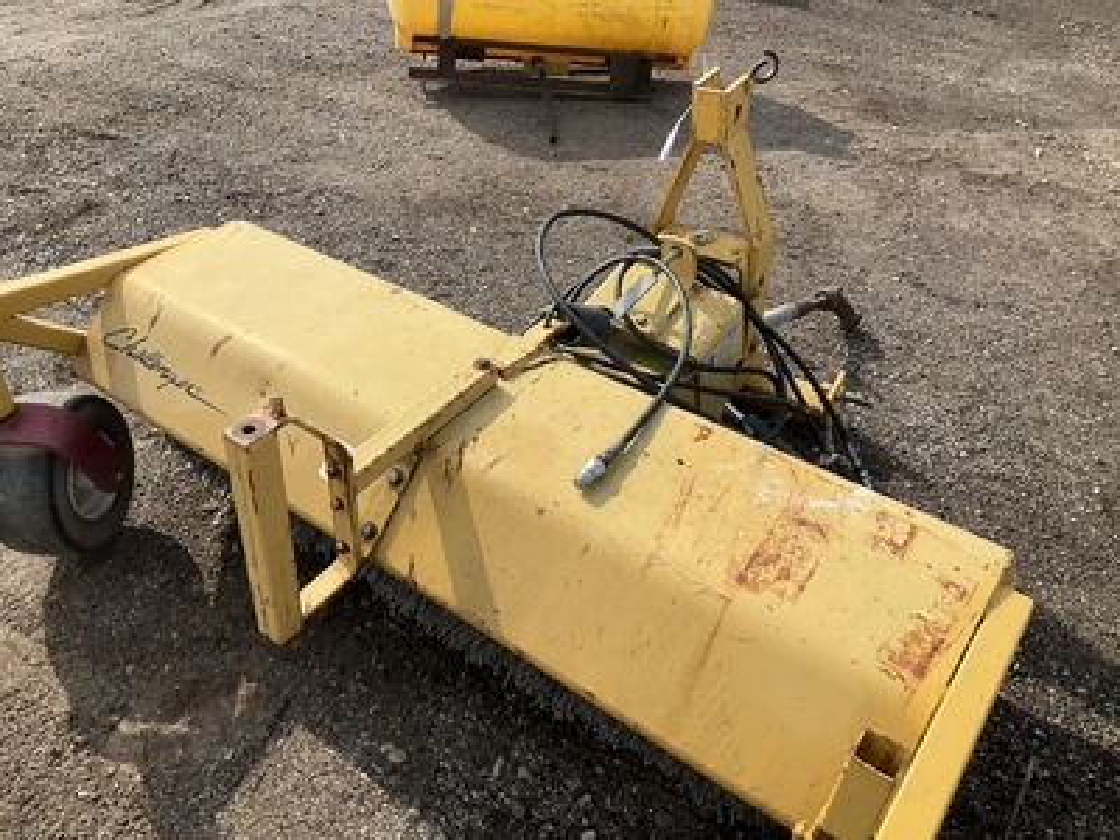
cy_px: 420
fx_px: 938
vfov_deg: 48.2
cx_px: 560
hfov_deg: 61.7
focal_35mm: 29
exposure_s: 1/1490
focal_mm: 3
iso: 25
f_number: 1.8
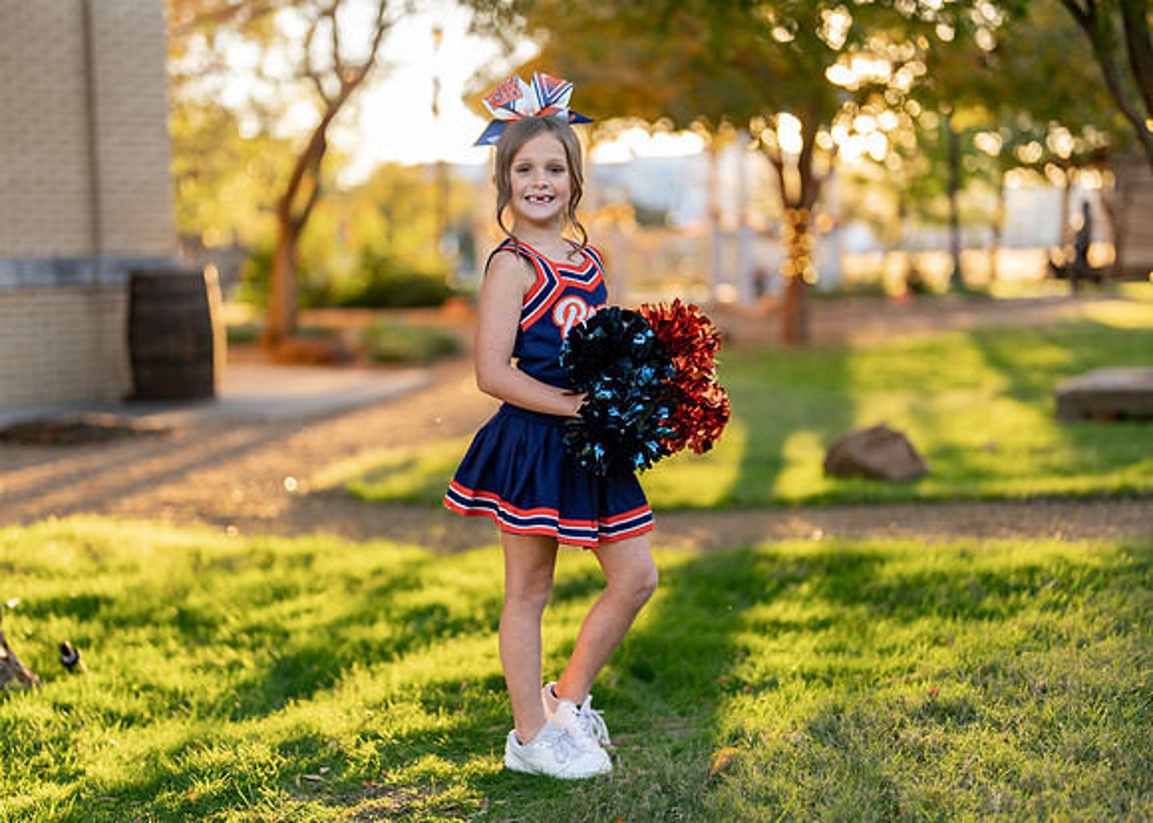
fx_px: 1892
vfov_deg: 24.5
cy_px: 422
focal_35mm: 58
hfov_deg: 33.9
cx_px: 529
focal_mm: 50
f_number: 1.2
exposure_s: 1/400
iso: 100
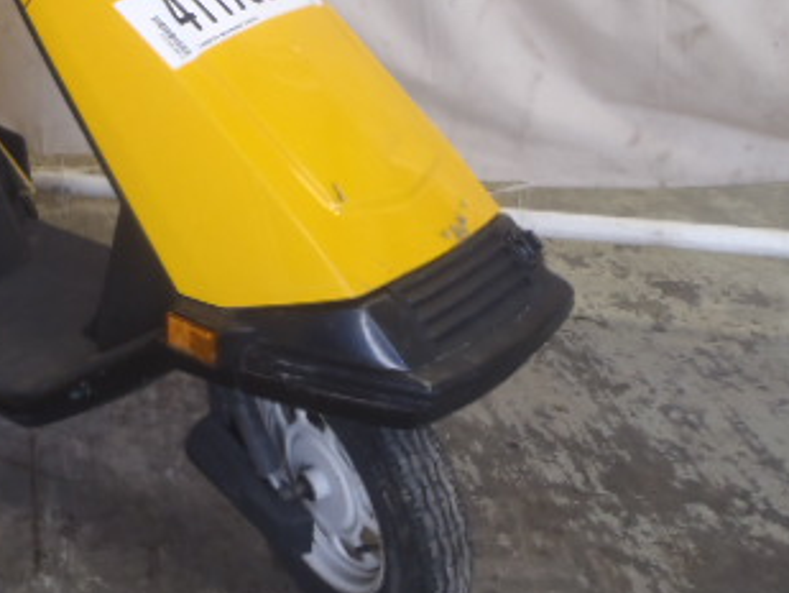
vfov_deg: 24.8
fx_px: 1323
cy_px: 118
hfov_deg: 31.3
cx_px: 43
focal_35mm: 58
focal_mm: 5
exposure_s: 1/15
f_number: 3.5
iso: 100
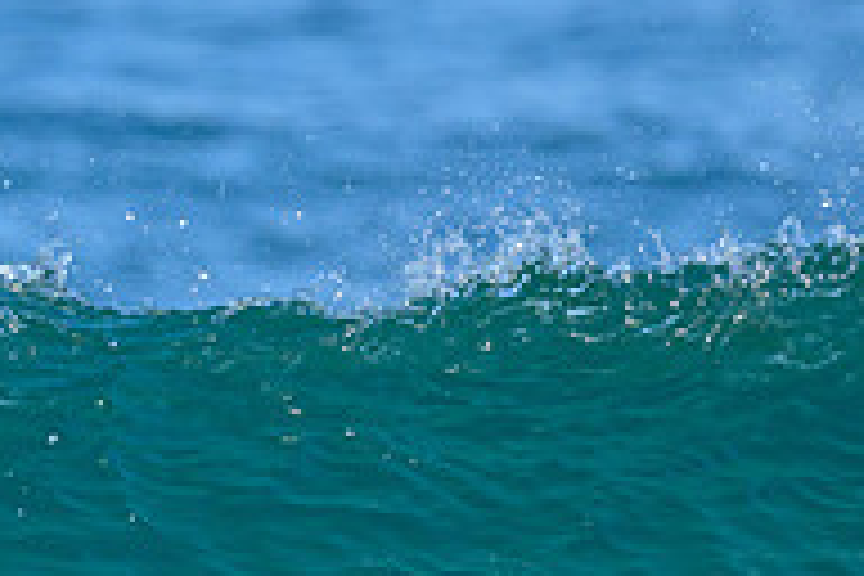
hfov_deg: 0.7
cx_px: -289
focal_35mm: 3055
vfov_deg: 0.5
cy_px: 573
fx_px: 73314
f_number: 6.3
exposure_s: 1/2000
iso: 320
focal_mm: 800
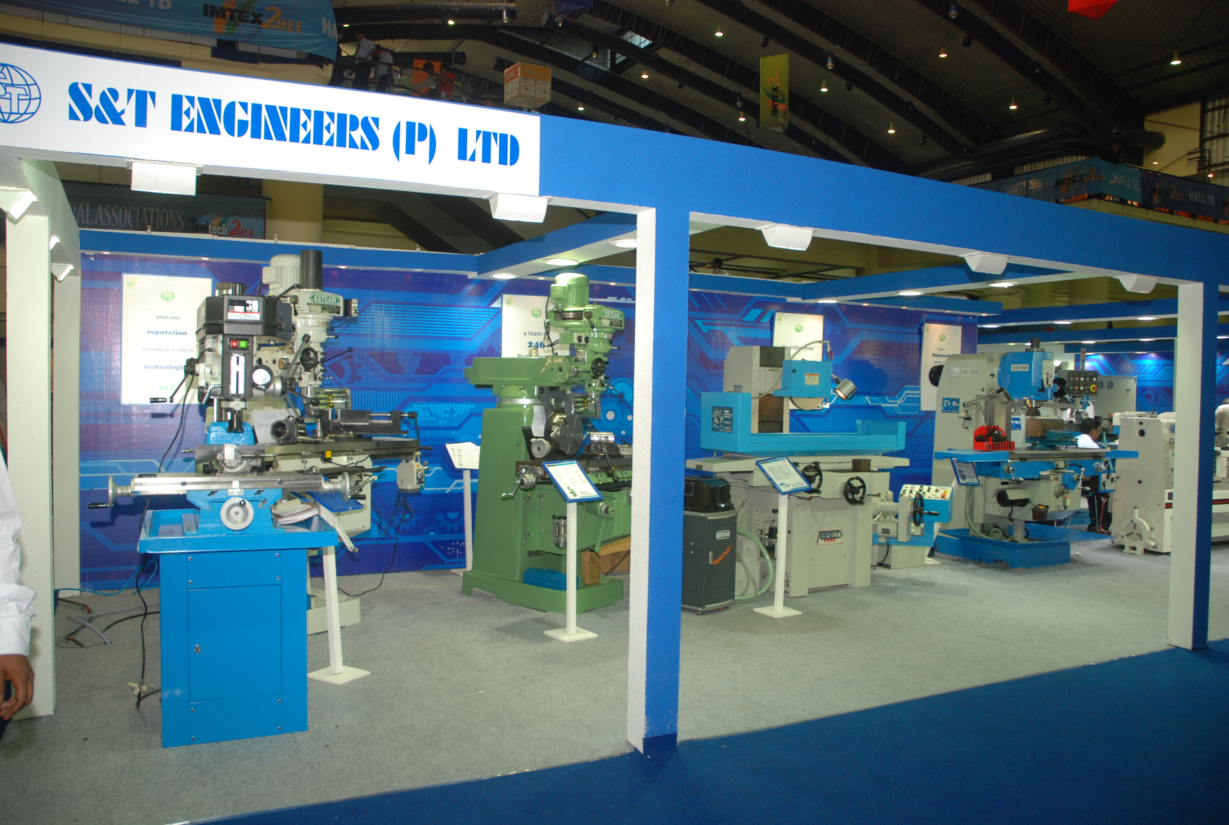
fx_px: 924
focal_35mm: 27
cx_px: 614
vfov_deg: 48.1
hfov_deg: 67.3
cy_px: 412
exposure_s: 1/80
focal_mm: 18
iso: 400
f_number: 5
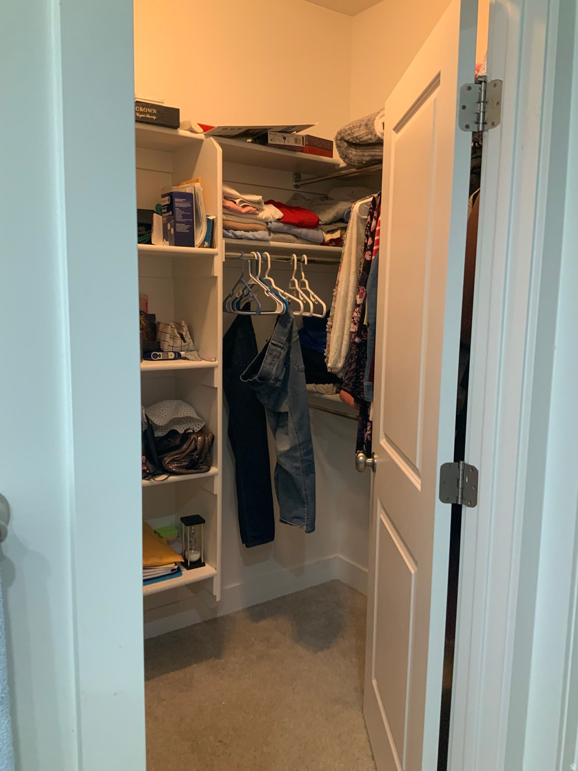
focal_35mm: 29
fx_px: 646
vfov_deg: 61.7
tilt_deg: -7.5
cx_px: 289
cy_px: 386
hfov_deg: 48.2
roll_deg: -1.0
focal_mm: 3
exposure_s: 1/60
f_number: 1.8
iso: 160
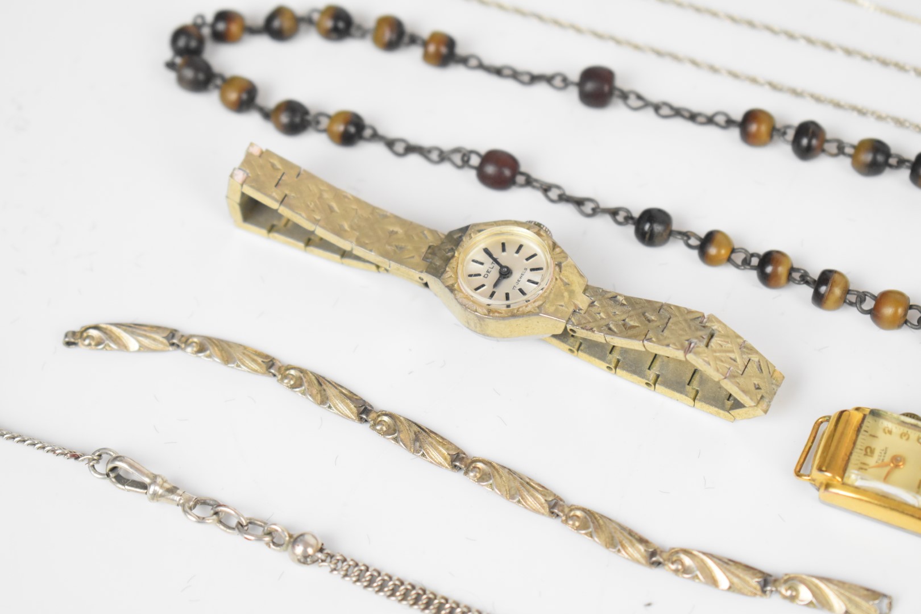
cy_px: 307
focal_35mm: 82
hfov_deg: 24.6
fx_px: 2110
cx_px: 460
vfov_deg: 16.6
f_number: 5.6
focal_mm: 55
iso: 2200
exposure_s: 1/125
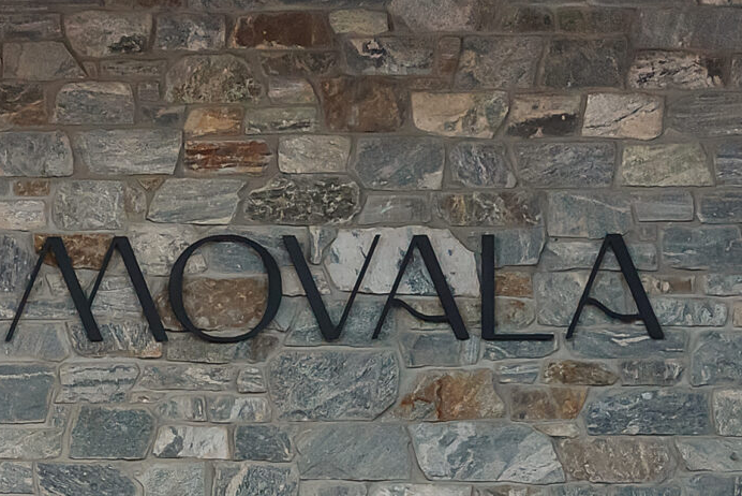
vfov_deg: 8.6
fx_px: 3294
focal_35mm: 160
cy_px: 495
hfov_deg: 12.5
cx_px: -167
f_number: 4.5
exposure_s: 1/125
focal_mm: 43.2
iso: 800
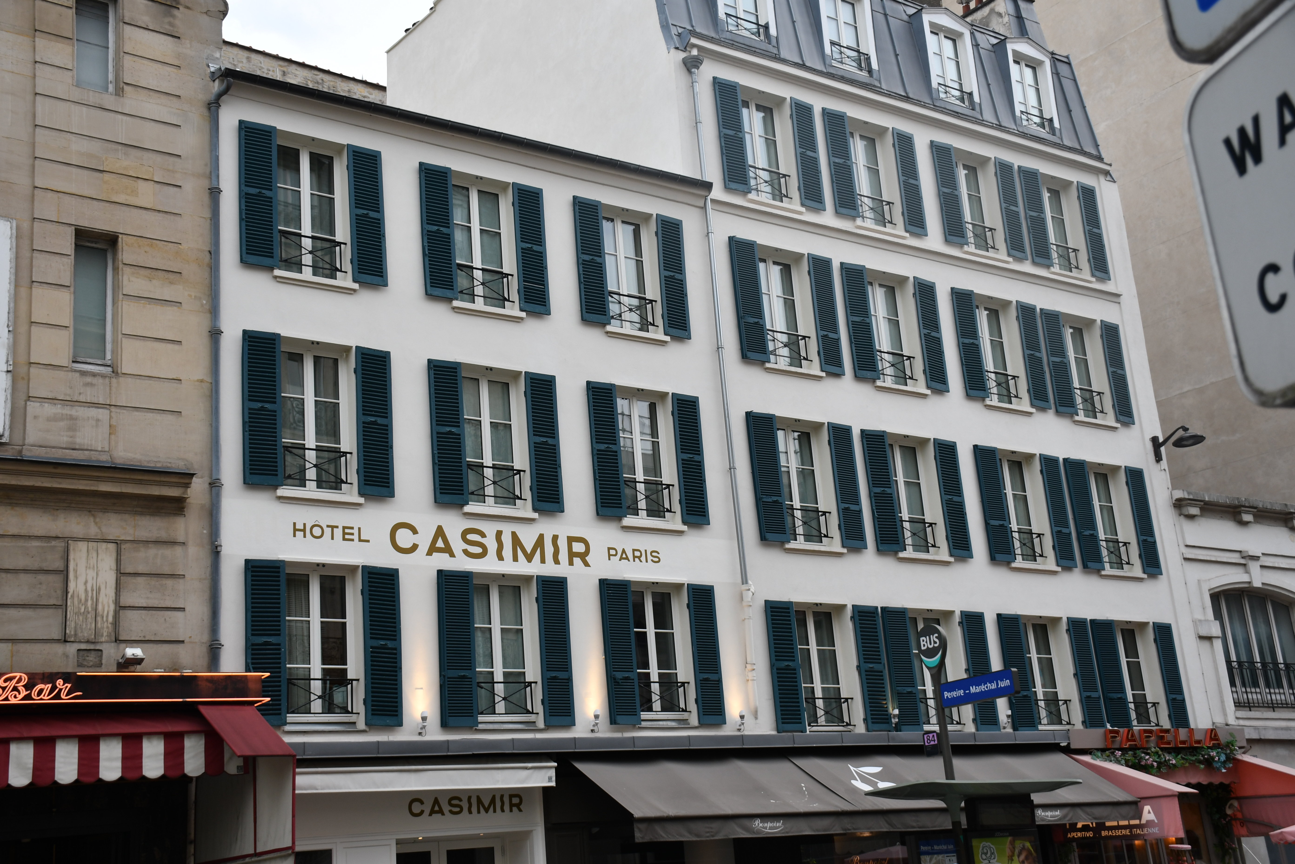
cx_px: 648
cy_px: 432
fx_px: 1439
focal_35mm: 40
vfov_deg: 33.4
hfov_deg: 48.5
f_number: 5.6
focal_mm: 27
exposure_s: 1/250
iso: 220
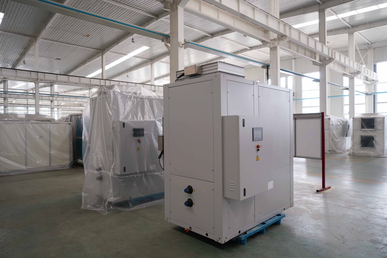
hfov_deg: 73.7
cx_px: 194
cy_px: 129
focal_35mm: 24
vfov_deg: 53.1
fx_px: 258
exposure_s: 1/160
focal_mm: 24
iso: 640
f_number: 4
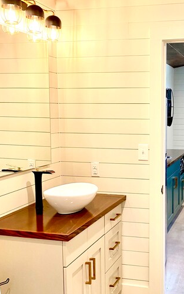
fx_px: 353
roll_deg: -0.5
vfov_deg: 45.3
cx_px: 165
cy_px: 156
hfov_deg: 28.1
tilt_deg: -5.9
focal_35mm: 44
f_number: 1.8
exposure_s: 1/60
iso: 80
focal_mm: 4.25
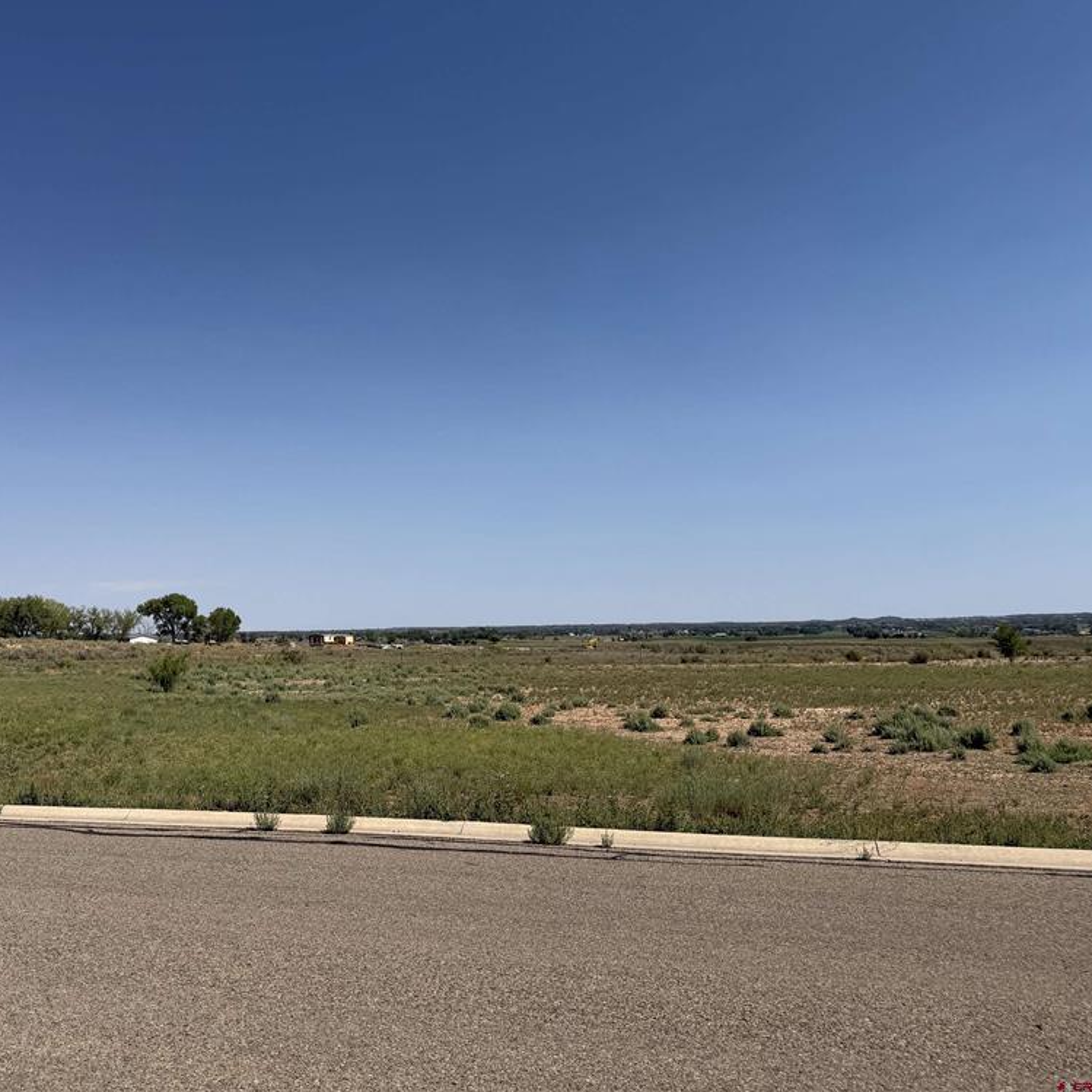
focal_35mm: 29
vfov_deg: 55.6
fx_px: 1035
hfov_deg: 54.5
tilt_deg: +7.9
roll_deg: -1.3
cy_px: 534
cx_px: 367
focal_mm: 6.76
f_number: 1.78
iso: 80
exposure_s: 1/8130
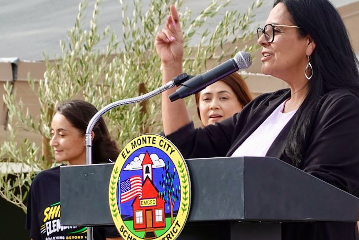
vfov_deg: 3.7
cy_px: 94
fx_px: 3721
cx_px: 245
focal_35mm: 373
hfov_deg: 5.5
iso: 125
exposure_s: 1/200
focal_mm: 72
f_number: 5.6
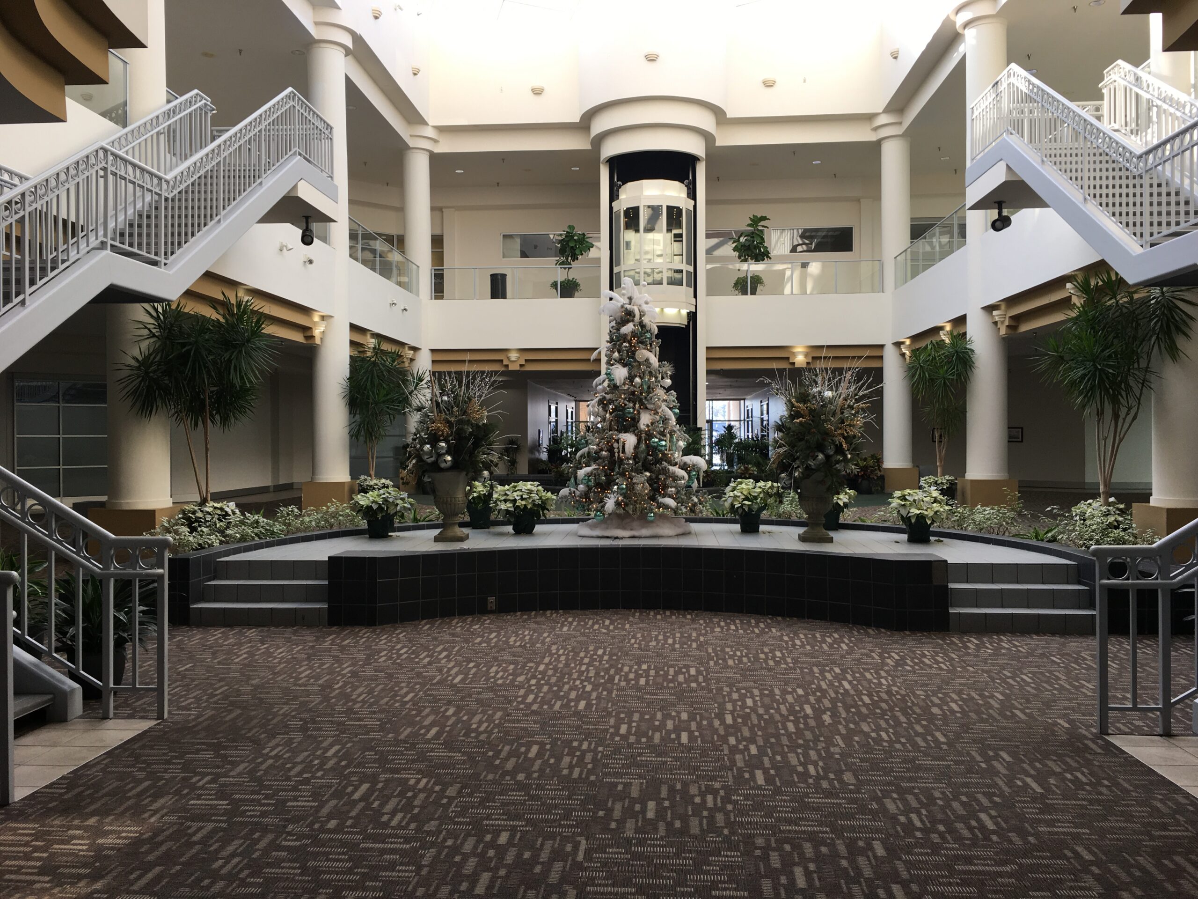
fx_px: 1004
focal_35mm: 29
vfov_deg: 48.2
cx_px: 599
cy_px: 450
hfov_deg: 61.7
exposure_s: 1/40
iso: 25
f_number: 2.2
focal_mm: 4.15
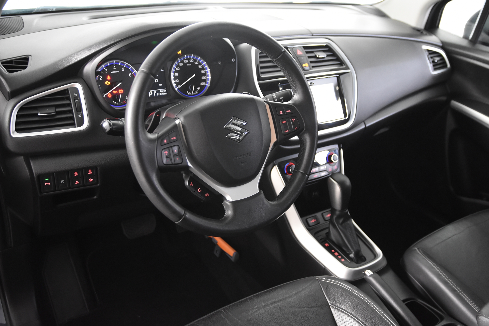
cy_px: 163
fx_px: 489
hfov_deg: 53.1
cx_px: 244
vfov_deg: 36.9
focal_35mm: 36
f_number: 3
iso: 2500
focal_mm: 24
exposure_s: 1/40
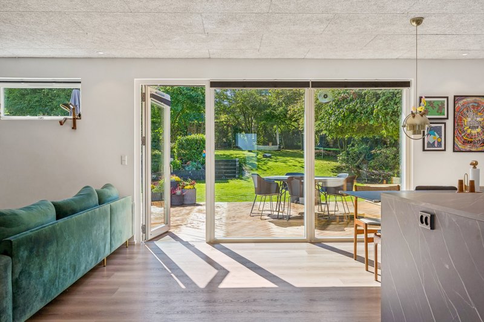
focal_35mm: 30
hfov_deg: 62.8
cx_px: 242
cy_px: 161
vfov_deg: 44.3
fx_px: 397
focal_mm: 29.5
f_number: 8
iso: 200
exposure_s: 1/160
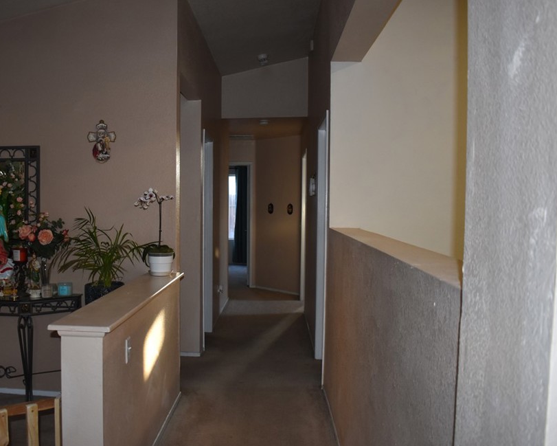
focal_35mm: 32
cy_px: 223
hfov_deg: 55.3
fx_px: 528
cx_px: 226
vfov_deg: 45.8
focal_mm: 18
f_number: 3.5
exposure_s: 1/200
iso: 800
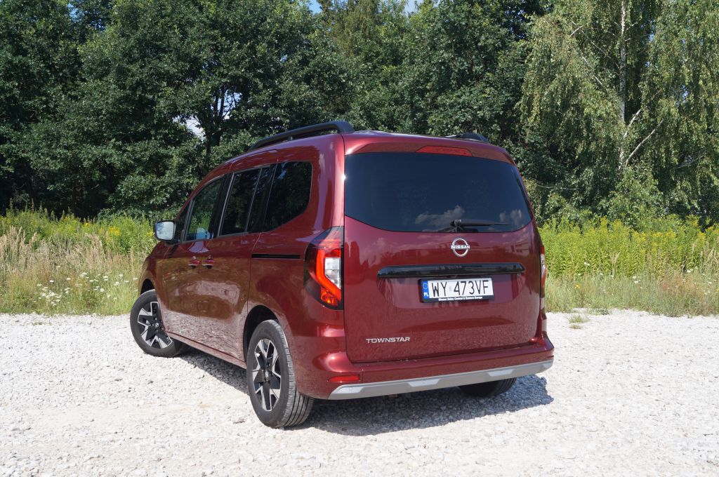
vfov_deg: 36.8
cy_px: 238
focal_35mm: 36
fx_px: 718
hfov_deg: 53.2
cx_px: 360
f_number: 7.1
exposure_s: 1/200
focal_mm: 24
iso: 100
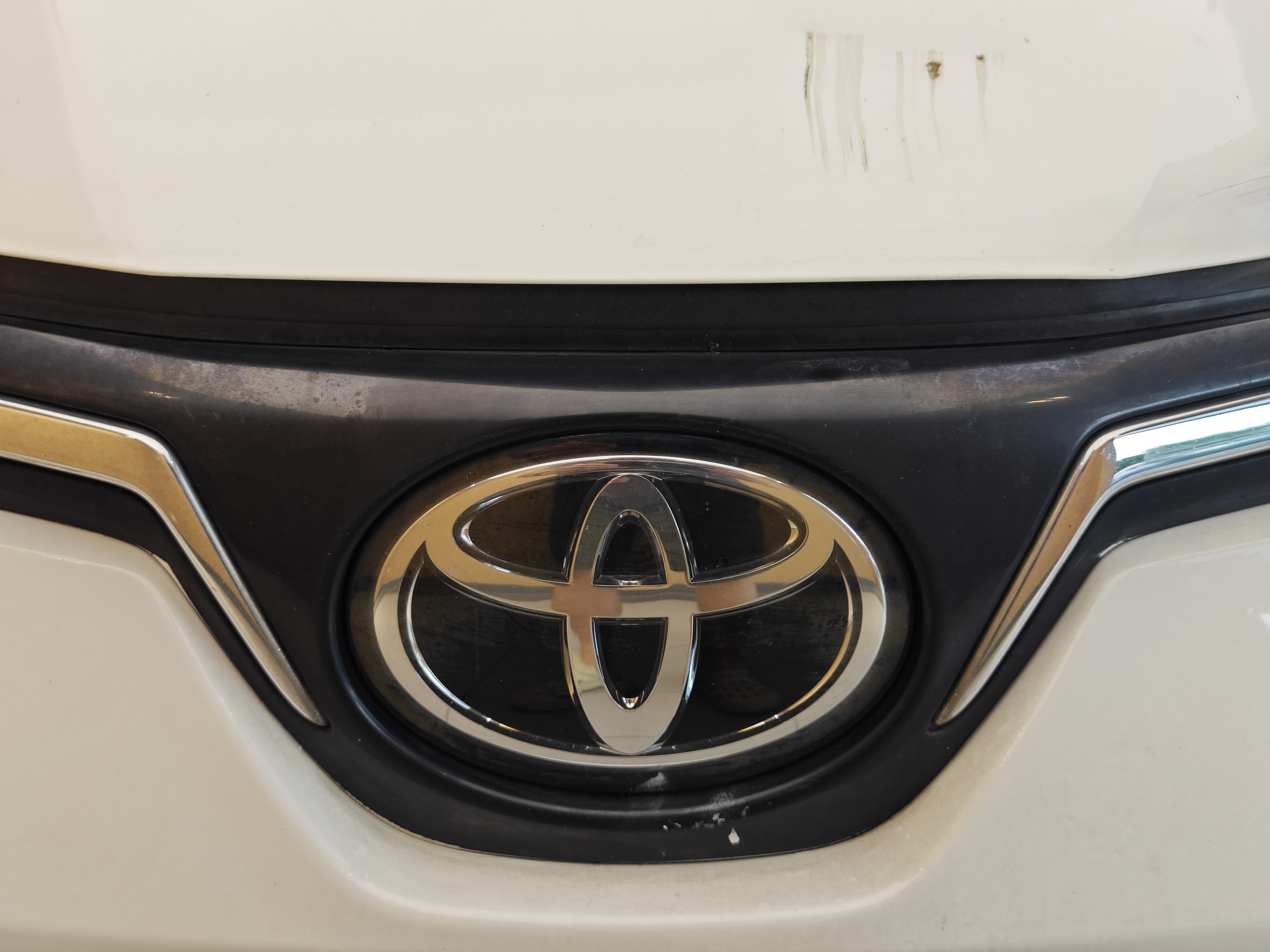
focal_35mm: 46
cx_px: 635
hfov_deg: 41.2
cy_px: 476
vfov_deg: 31.5
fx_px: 1688
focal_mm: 8.7
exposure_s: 1/116
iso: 100
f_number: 1.9
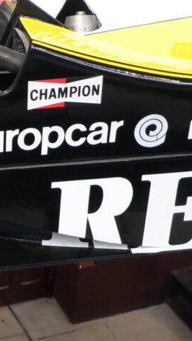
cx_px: -147
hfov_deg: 13.0
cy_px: 175
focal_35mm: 85
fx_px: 768
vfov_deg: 25.0
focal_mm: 6
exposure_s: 1/13
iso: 100
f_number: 2.8
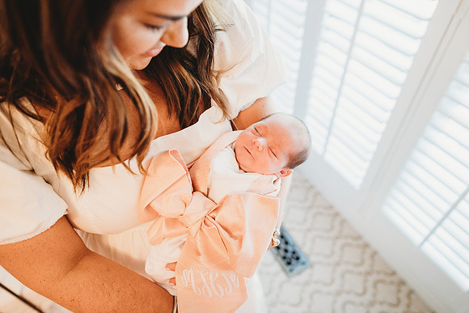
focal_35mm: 24
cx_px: 234
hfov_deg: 73.7
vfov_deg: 53.2
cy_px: 156
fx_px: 313
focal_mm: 24
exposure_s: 1/160
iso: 800
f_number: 2.5
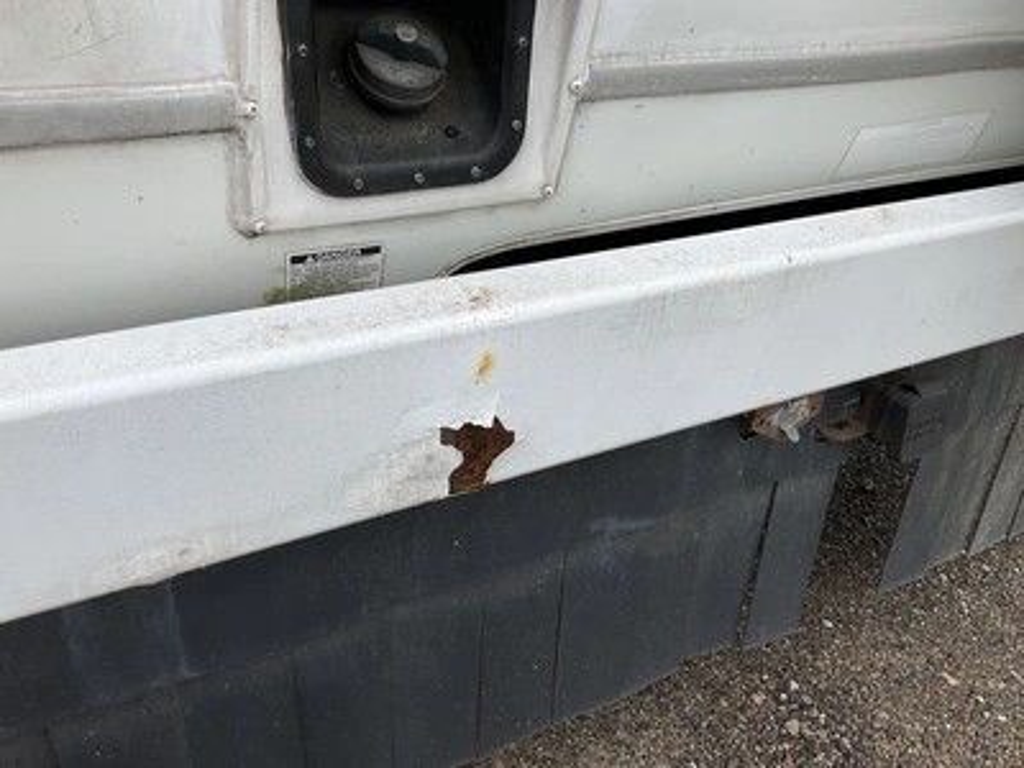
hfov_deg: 61.7
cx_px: 512
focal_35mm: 29
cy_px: 384
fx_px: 858
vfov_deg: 48.2
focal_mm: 3
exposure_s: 1/1015
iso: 25
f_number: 1.8
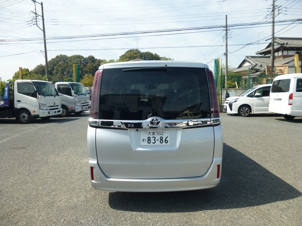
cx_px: 151
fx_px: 209
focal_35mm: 24
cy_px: 113
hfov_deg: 71.6
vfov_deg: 56.8
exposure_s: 1/160
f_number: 9
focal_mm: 4.3
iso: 100
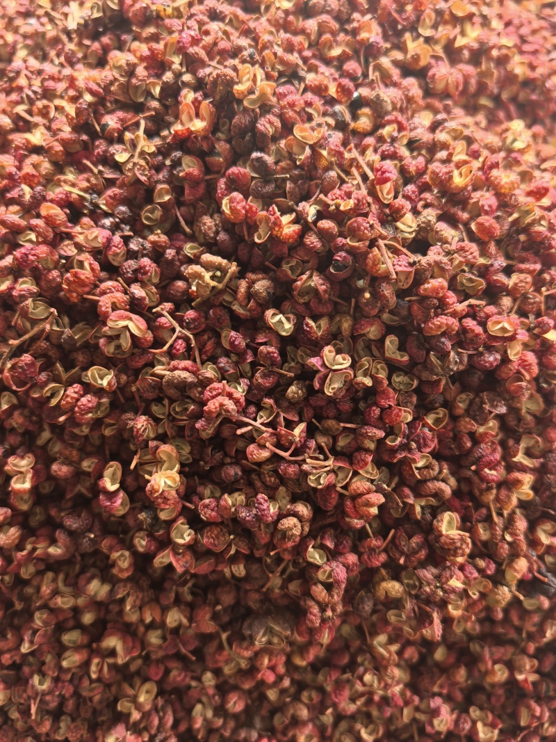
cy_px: 371
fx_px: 578
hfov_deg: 51.3
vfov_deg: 65.3
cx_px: 278
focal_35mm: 27
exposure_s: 1/100
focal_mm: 6.98
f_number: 2
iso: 250
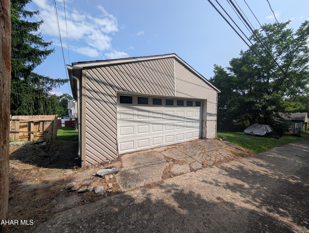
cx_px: 154
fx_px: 107
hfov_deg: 110.5
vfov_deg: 94.6
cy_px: 116
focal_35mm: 12
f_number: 1.7
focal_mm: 2.02
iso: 53
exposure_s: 1/2924
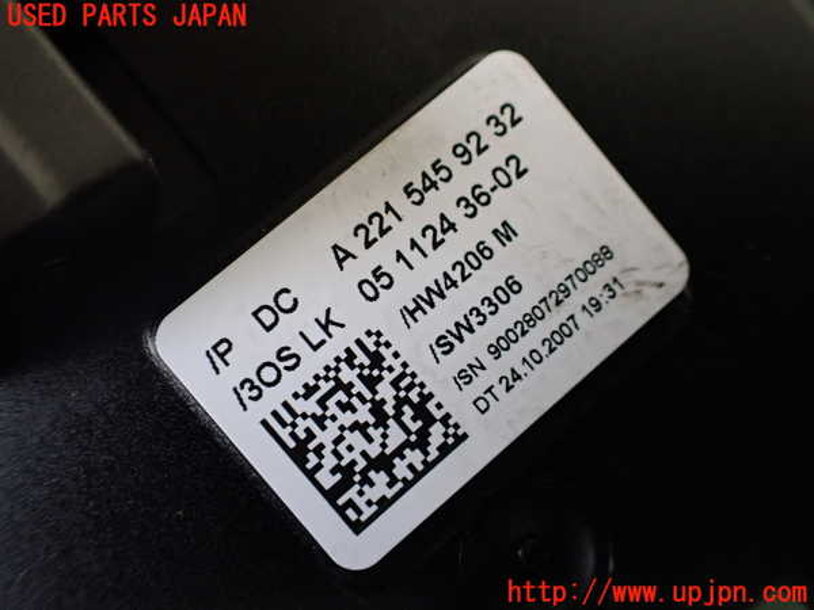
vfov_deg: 46.8
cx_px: 407
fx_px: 705
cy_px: 305
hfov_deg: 60.0
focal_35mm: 30
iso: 400
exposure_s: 1/125
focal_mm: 5.4
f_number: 2.3
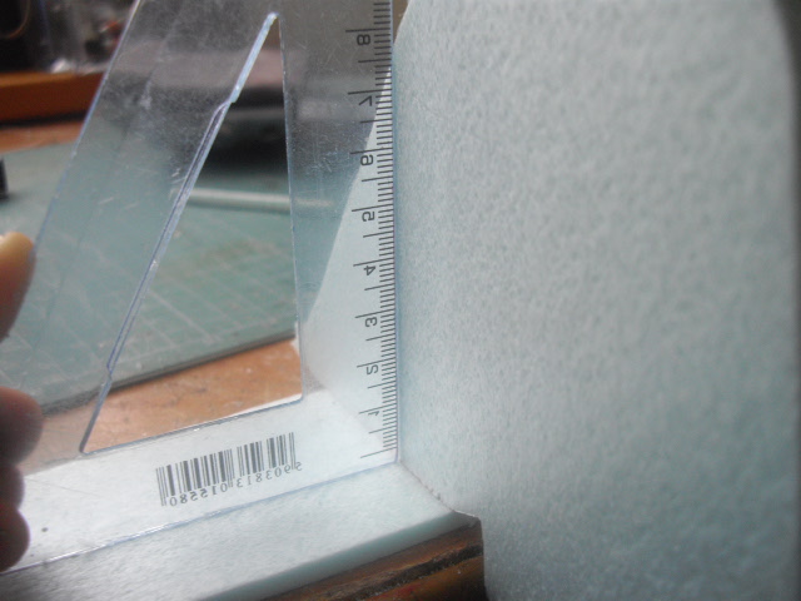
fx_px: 879
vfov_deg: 37.7
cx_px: 400
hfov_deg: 49.0
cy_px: 300
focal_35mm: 38
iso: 200
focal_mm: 7.9
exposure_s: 1/50
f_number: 2.8
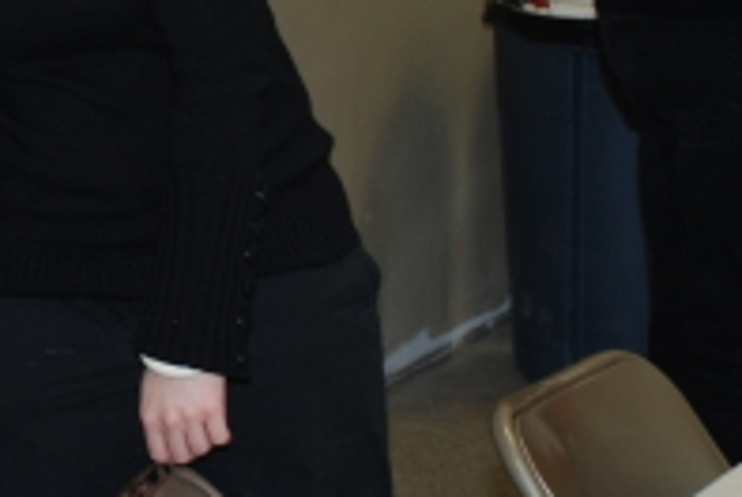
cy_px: -34
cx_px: -275
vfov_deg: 5.9
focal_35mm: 234
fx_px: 4830
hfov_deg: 8.6
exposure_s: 1/60
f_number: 4.8
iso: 200
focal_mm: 48
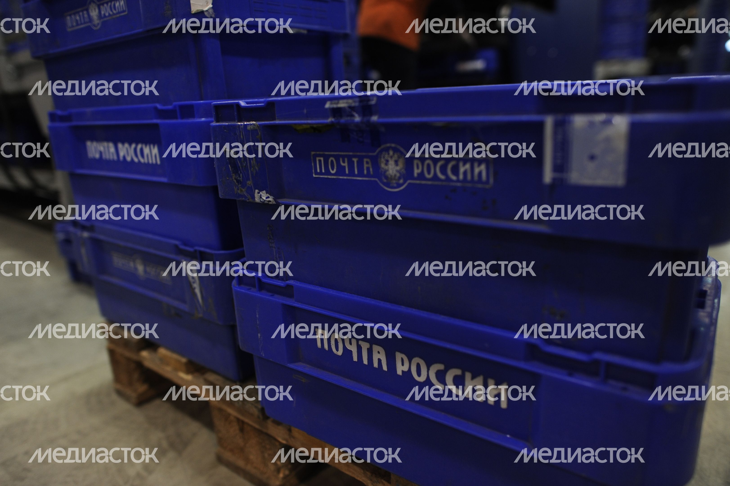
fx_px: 486
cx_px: 365
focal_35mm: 24
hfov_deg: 73.8
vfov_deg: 53.1
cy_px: 243
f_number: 2.2
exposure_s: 1/250
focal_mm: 24
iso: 1000
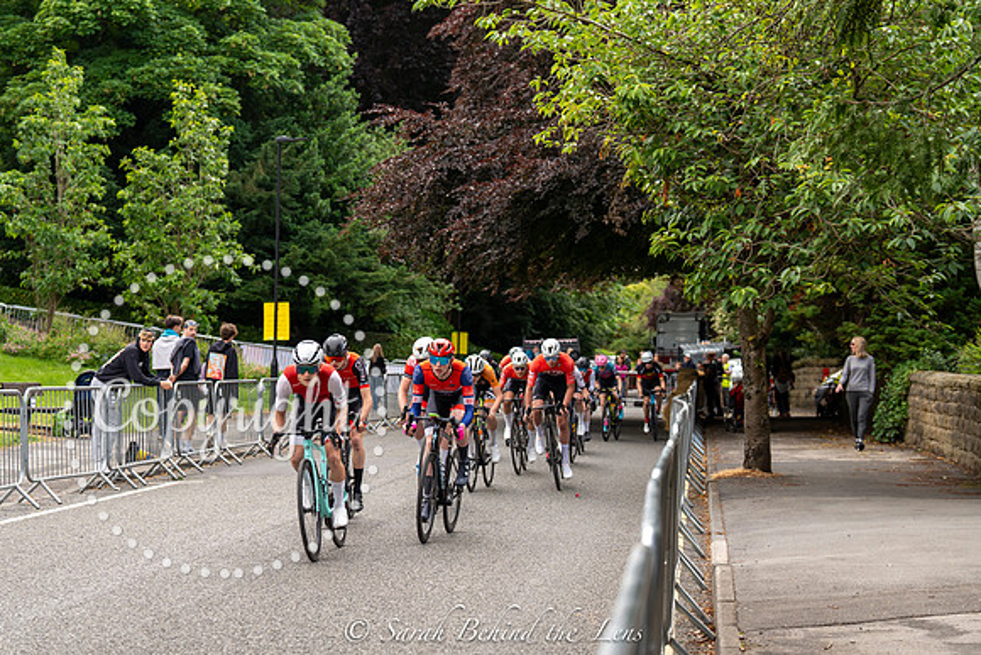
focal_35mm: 70
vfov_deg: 19.5
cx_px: 490
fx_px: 1908
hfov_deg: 28.8
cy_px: 328
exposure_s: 1/640
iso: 320
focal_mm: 70
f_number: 3.5
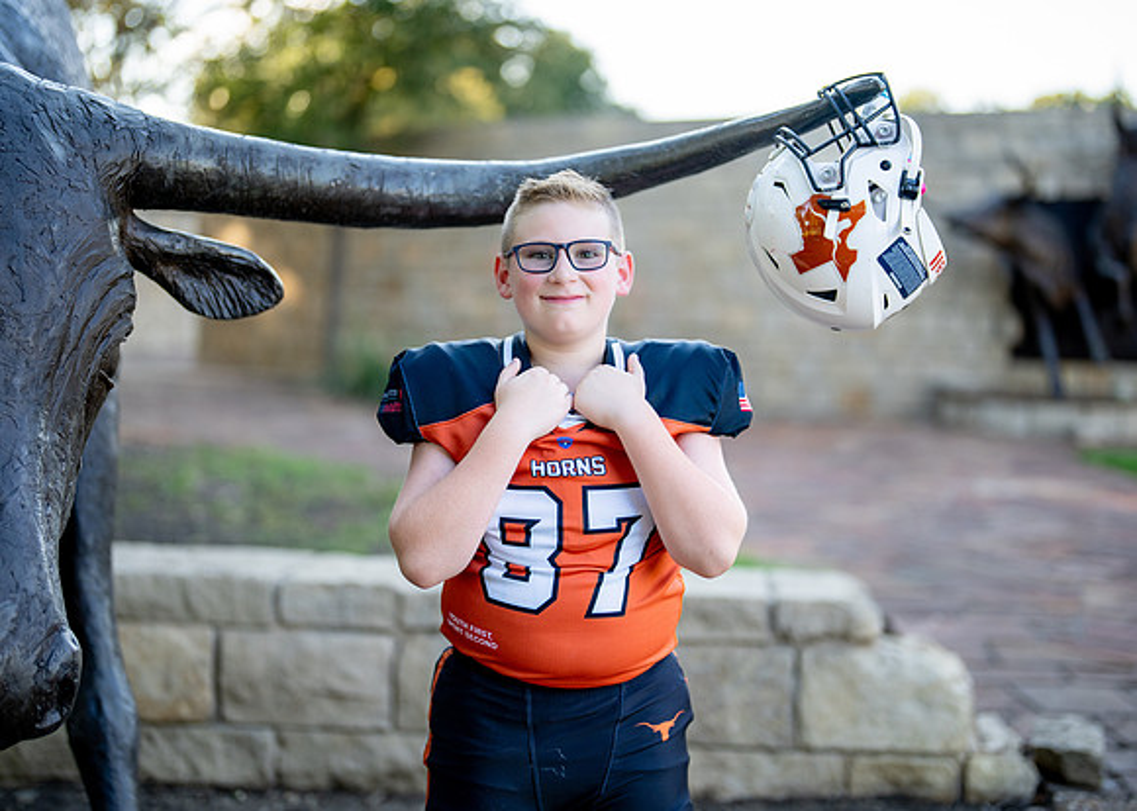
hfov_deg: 36.8
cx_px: 582
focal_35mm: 53
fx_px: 1709
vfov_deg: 26.7
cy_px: 403
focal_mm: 50
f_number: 1.2
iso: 200
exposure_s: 1/1250
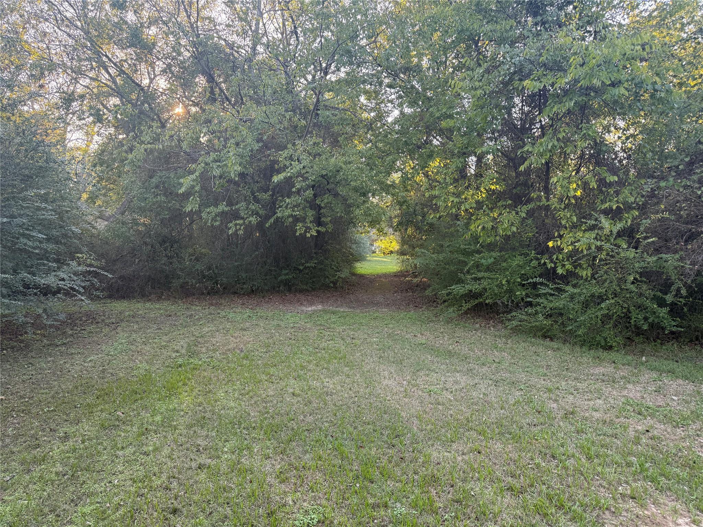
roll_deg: +0.2
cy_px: 264
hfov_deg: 71.6
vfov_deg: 56.8
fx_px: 487
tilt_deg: -2.5
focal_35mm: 24
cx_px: 352
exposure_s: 1/243
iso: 125
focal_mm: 6.76
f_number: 1.78
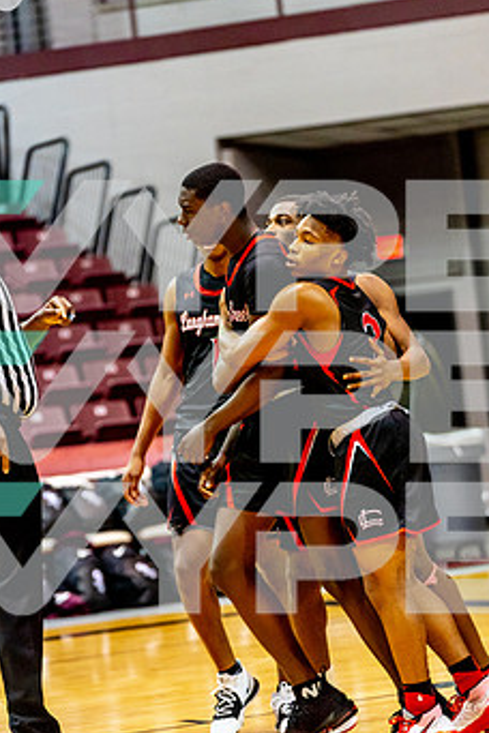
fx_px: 3402
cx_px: 236
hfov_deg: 8.2
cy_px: 399
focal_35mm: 167
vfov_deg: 12.3
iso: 3200
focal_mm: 127
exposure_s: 1/1250
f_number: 2.8
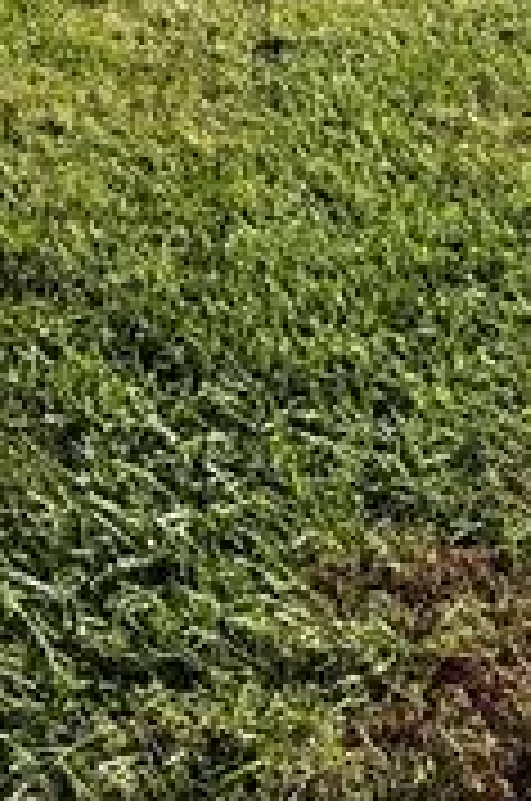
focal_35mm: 63
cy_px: -153
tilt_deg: -8.0
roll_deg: -1.2
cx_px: 270
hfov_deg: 21.5
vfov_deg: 28.0
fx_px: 1399
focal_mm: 2.22
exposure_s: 1/914
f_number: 2.2
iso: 50
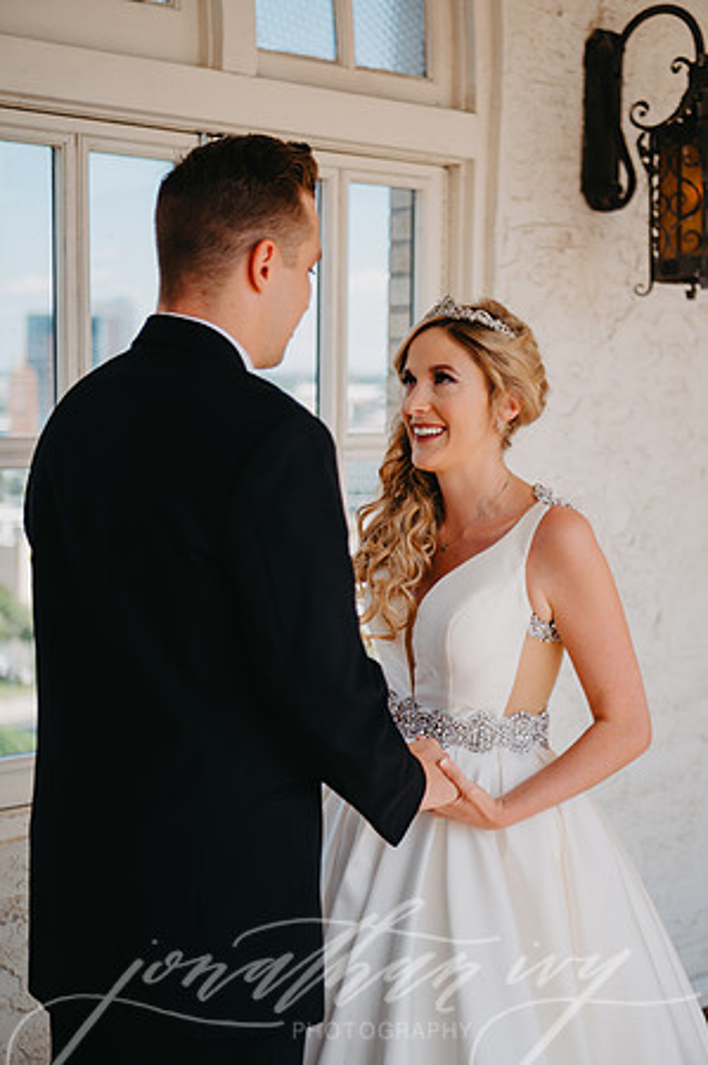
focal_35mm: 56
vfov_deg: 35.7
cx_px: 354
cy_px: 532
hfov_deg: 24.1
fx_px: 1656
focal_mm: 56
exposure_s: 1/800
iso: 160
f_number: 2.8
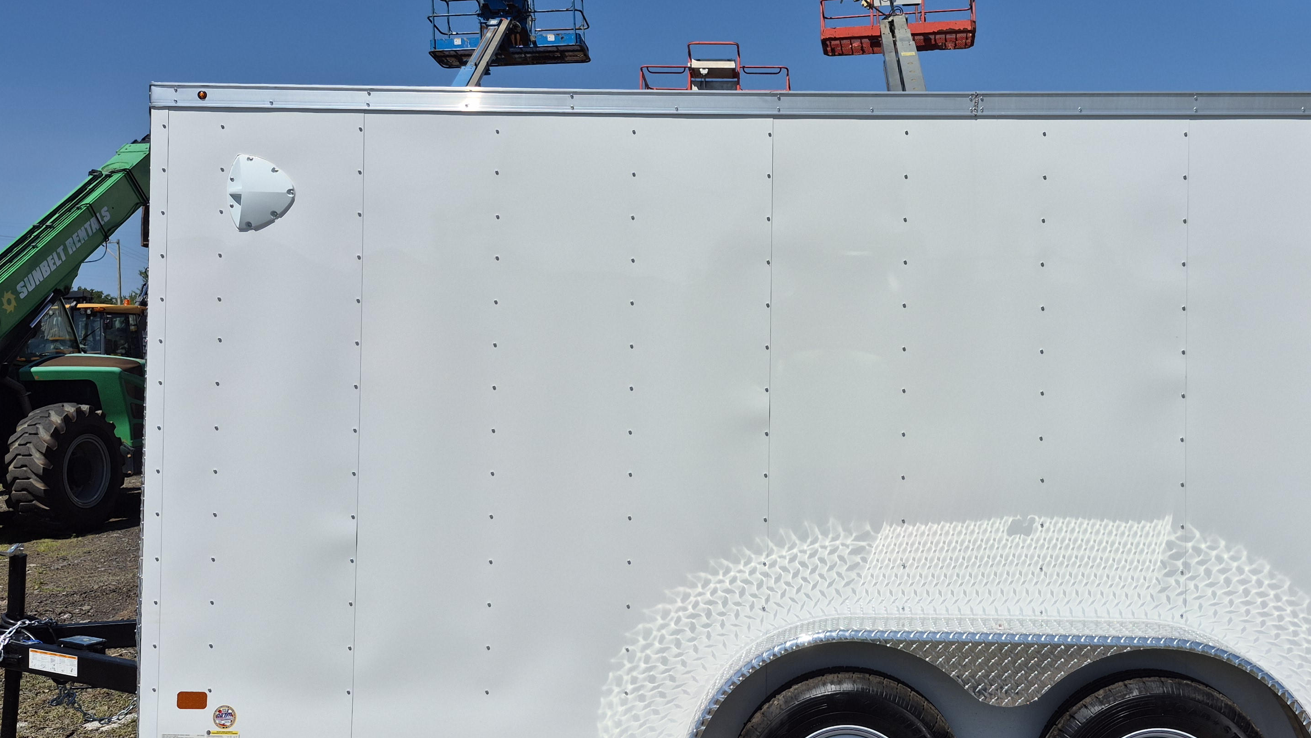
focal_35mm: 35
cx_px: 802
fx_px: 1217
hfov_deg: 56.1
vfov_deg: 33.7
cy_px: 312
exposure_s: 1/4720
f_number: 1.8
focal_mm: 5.4
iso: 25
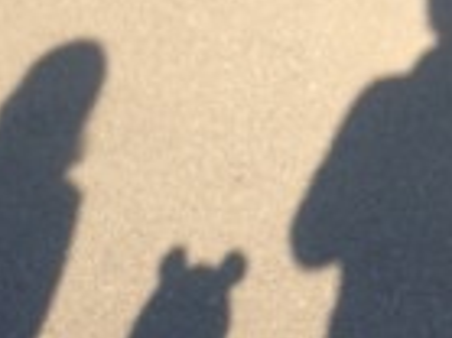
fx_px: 1396
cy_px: 500
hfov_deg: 18.4
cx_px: 202
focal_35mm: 107
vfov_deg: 13.1
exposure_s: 1/240
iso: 50
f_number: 2.4
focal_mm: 4.13
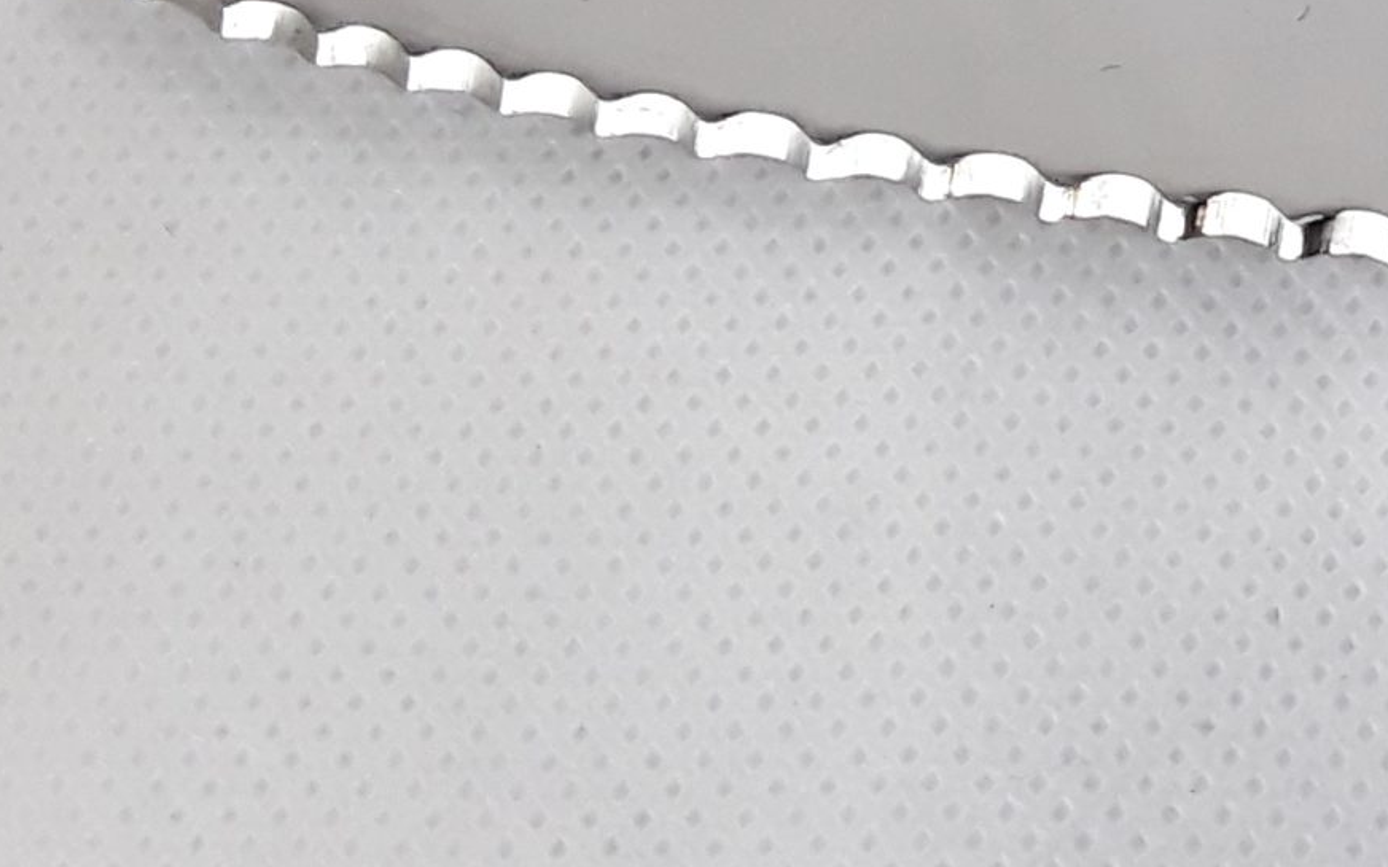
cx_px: 1966
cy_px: -150
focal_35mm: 84
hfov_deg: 21.4
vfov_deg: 15.1
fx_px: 3178
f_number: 1.9
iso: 80
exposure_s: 1/120
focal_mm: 2.91
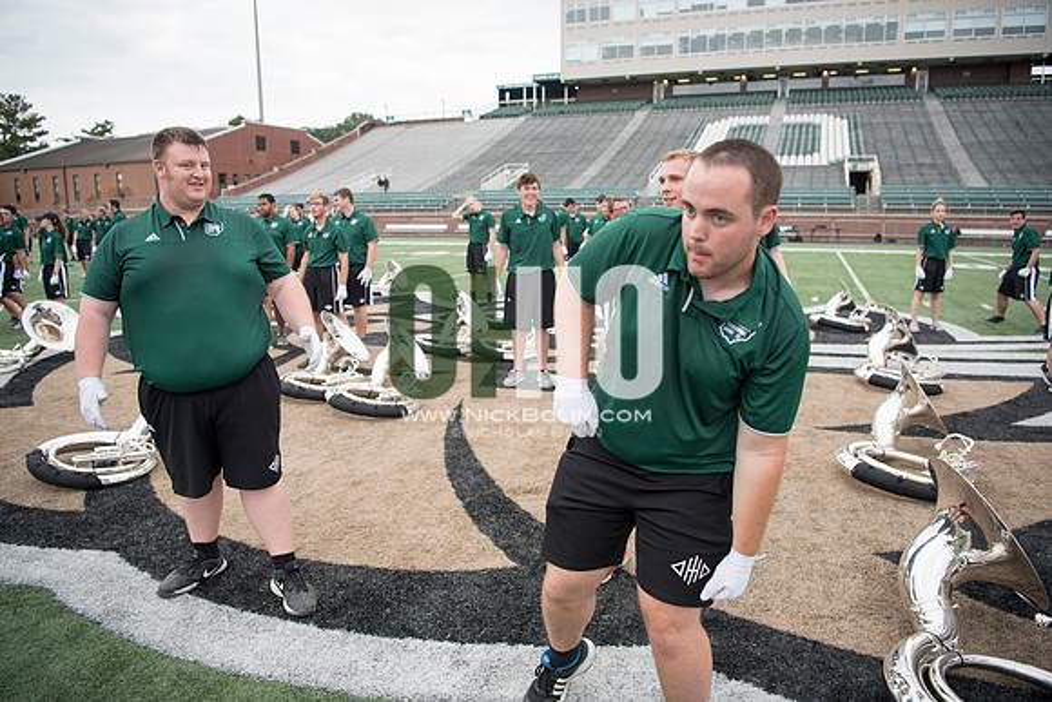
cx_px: 526
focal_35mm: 24
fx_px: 701
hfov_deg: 73.7
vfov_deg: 53.2
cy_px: 351
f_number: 2.8
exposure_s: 1/400
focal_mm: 24
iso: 400
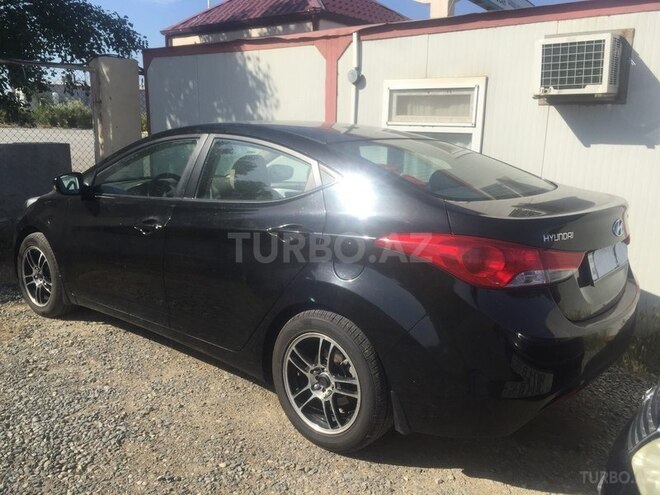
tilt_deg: -11.8
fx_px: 553
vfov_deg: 48.2
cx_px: 330
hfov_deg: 61.7
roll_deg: -4.2
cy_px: 248
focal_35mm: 29
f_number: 2.2
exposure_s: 1/2326
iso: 32
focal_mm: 4.15
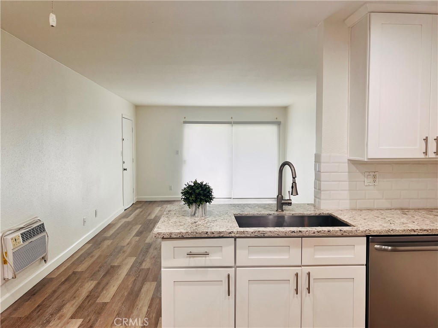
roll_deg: +0.2
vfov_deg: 53.1
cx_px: 219
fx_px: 329
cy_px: 164
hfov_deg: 67.3
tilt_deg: -2.8
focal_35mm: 26
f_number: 1.5
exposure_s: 1/126
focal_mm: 5.7
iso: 50
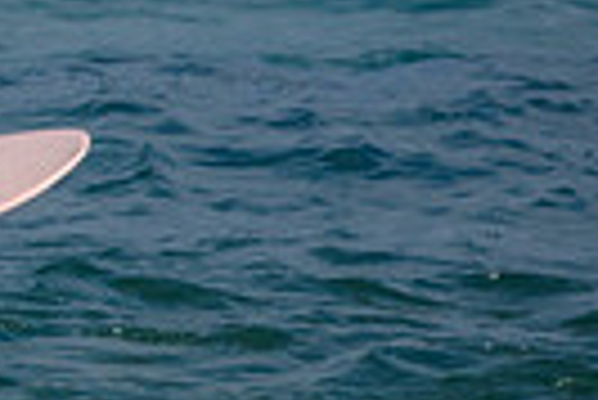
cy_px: 218
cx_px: -602
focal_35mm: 2491
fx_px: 41423
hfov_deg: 0.8
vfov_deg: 0.6
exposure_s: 1/2000
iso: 360
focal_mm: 380
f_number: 5.6
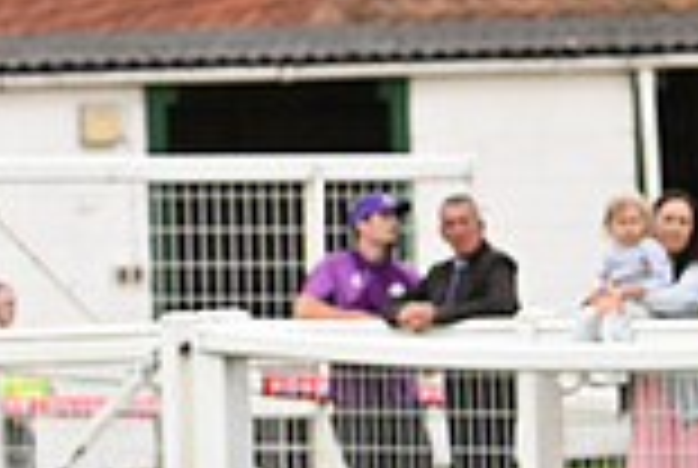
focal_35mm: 504
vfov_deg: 2.7
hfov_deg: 4.1
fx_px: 9791
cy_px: 448
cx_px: -518
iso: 1250
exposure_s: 1/500
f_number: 4.5
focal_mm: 135
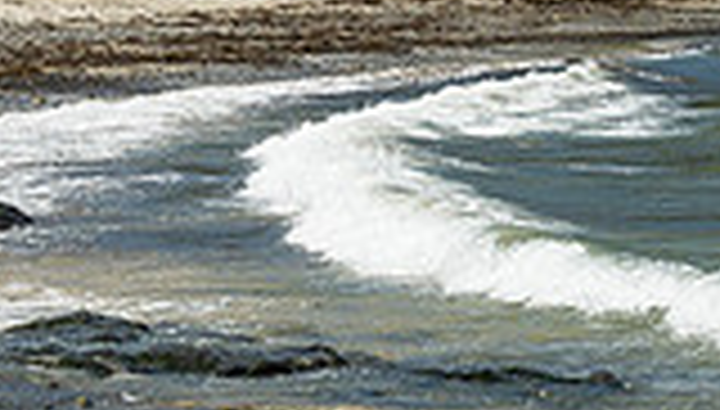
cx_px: 166
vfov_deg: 5.8
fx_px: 4058
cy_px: -28
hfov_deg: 10.1
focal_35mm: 212
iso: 400
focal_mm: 56
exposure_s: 1/500
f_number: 8
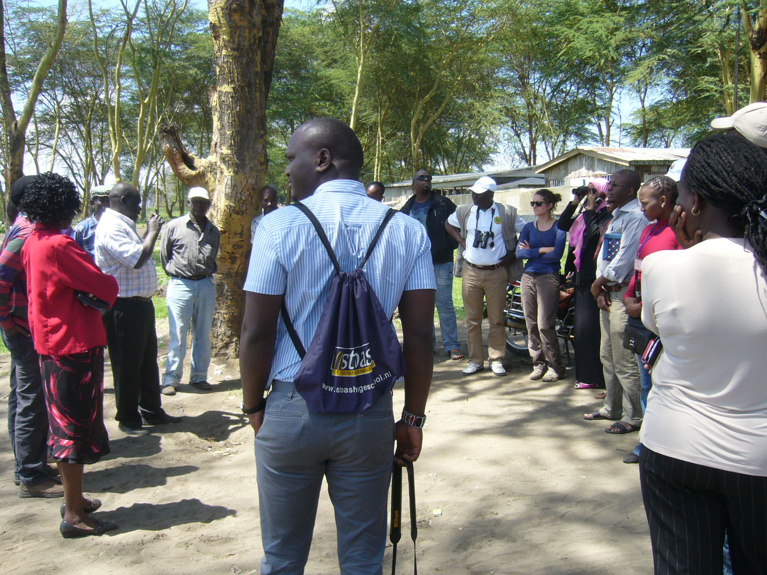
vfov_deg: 40.7
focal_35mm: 35
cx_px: 384
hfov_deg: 52.6
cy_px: 288
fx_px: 776
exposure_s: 1/320
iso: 80
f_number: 2.8
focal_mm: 5.8
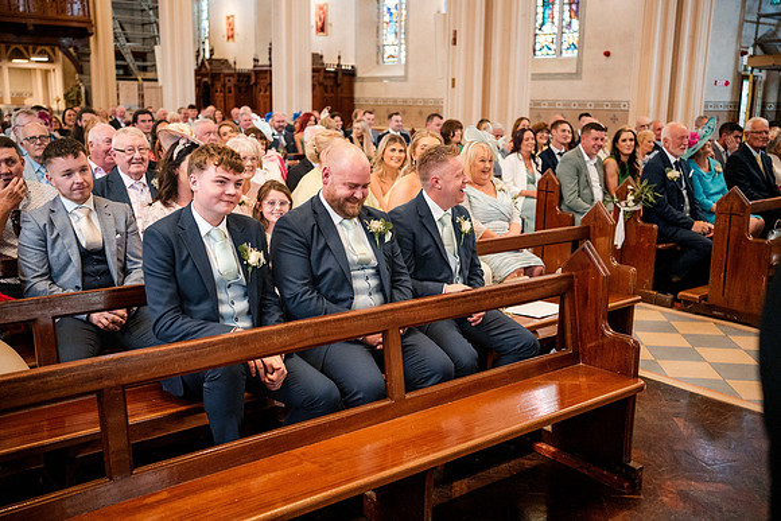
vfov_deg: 37.9
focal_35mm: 35
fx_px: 759
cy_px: 260
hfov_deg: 54.4
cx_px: 390
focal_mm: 35
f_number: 2.8
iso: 8000
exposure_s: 1/250
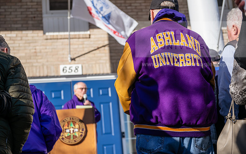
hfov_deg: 32.0
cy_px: 73
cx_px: 122
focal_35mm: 64
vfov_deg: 20.3
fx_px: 429
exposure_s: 1/500
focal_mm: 62
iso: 80
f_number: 4
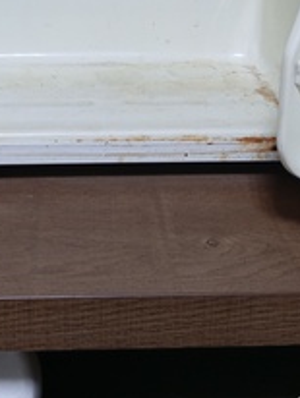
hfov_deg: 23.7
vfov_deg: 29.1
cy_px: -2
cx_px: 148
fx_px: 715
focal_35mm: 62
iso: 780
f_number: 1.8
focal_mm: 4.22
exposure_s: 1/40
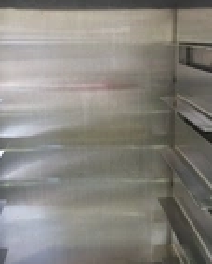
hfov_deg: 19.5
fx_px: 618
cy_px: 169
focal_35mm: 79
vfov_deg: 24.0
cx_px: 94
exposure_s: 1/15
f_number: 4
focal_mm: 20
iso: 800
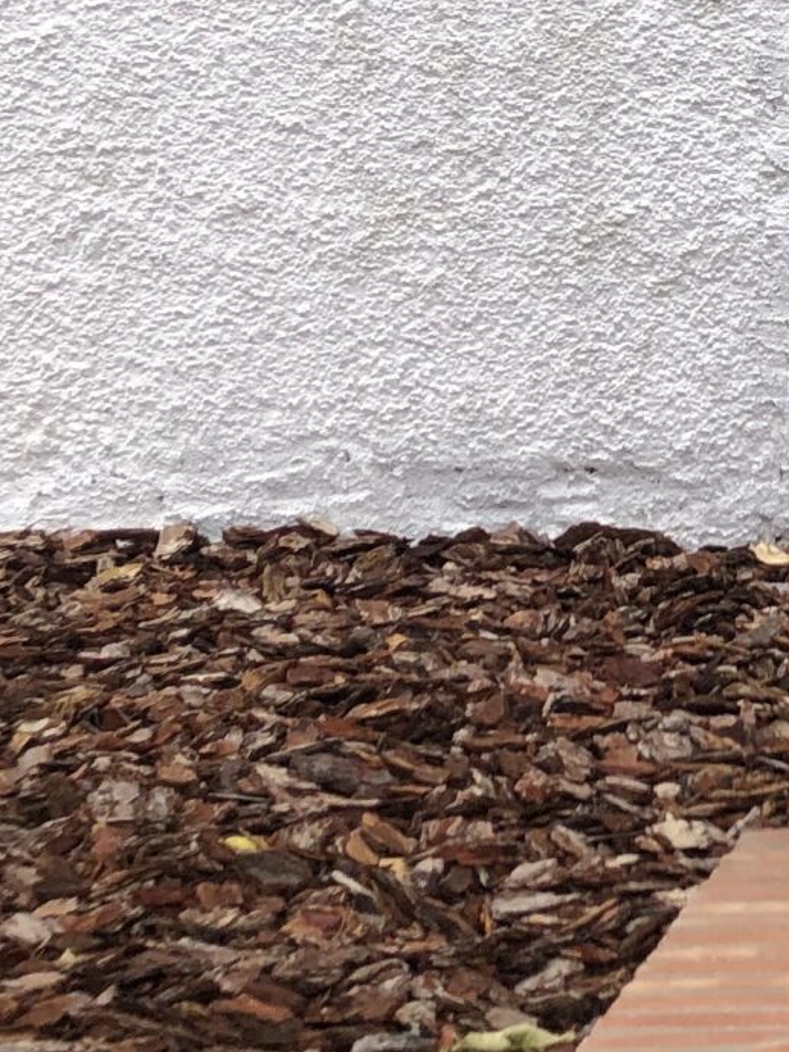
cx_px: 1306
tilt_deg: +5.7
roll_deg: +0.3
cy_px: -18
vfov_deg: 18.4
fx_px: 3160
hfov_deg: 13.2
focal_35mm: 104
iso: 20
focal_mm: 3.99
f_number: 1.8
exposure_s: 1/466
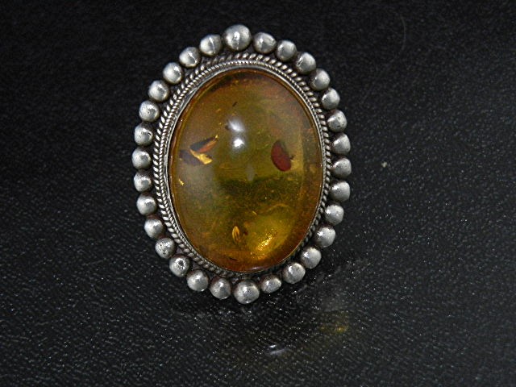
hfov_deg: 19.3
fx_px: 1520
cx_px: 258
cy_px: 194
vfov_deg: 14.5
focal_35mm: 102
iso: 800
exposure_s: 1/30
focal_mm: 18.3
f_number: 9
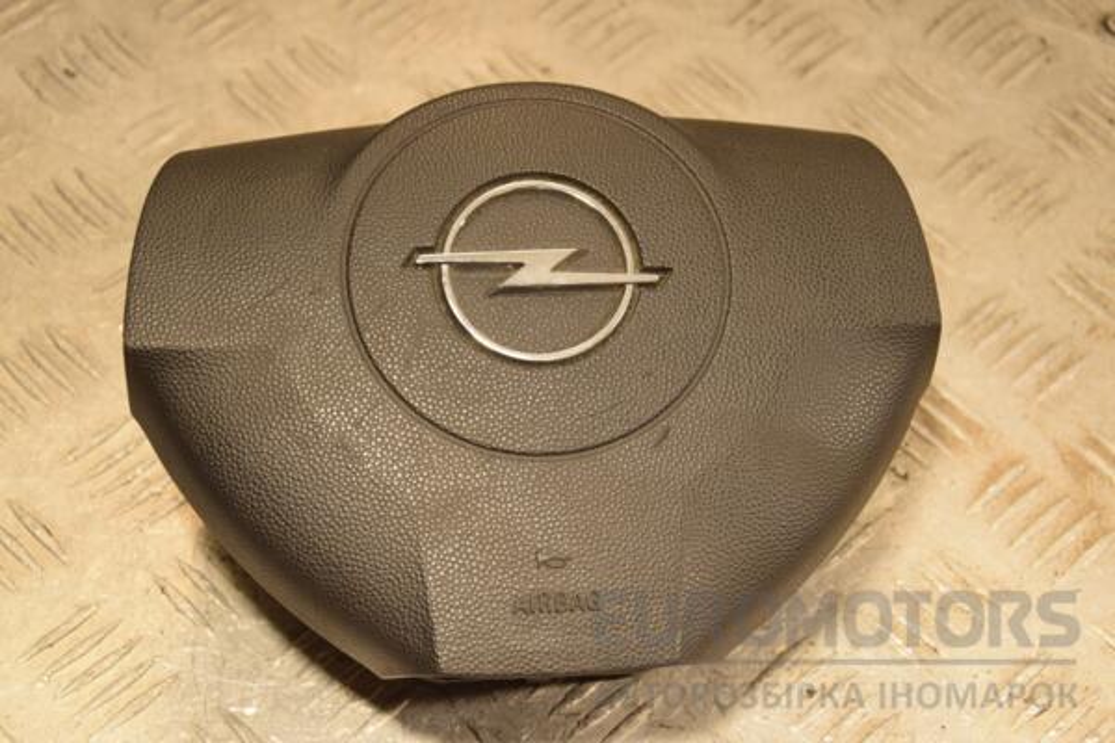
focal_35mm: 78
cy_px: 372
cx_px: 558
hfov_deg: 26.0
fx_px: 2416
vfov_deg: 17.5
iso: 800
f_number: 6.3
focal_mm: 52
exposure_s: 1/160
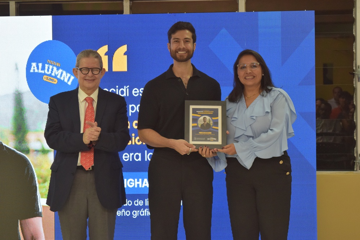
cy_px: 120
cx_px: 180
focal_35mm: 50
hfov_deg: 39.6
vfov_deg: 27.0
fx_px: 500
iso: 500
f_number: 2.2
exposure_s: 1/125
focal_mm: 50
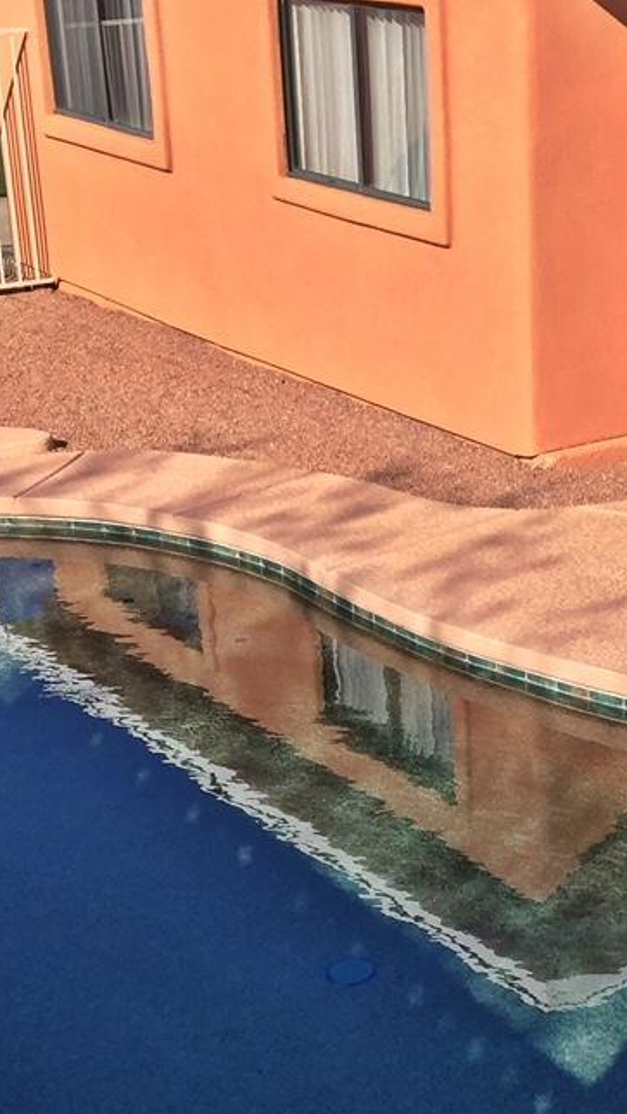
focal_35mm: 80
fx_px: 2364
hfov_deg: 15.0
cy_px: 1029
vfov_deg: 25.6
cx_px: 532
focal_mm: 4.15
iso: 32
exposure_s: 1/2326
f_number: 2.2
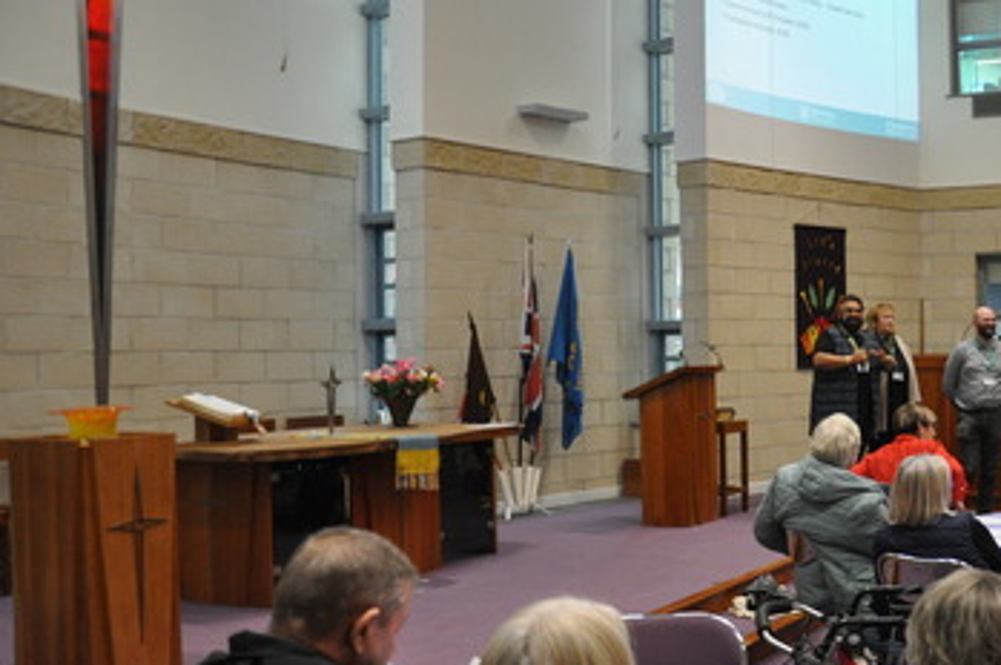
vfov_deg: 30.4
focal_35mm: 44
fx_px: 1222
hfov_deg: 42.4
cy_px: 353
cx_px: 813
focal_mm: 18
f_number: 3.5
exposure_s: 1/50
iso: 800
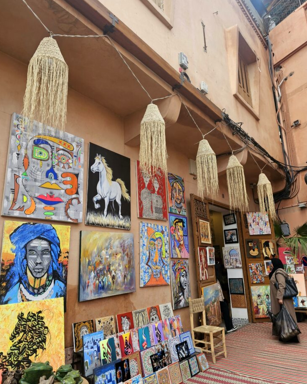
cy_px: 179
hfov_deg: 56.8
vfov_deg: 68.0
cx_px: 154
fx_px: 284
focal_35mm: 25
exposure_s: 1/182
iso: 32
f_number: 1.7
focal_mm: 6.3
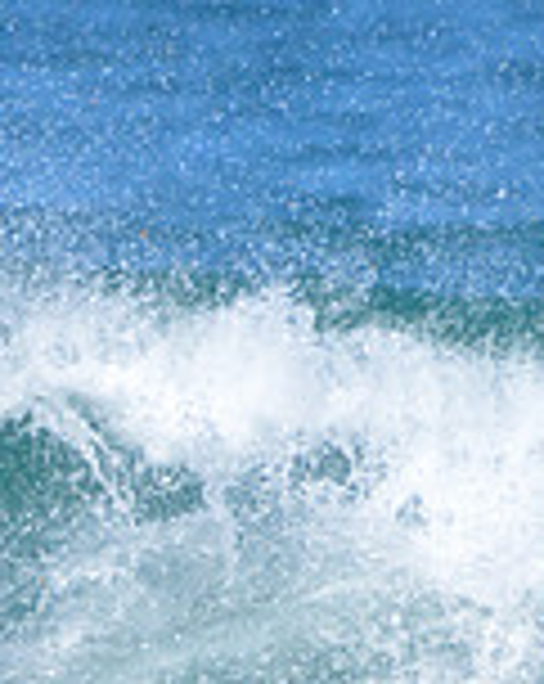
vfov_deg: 0.5
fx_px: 79312
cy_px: 738
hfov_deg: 0.4
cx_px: -496
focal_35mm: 3929
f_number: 11
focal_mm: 800
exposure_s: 1/2000
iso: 1250
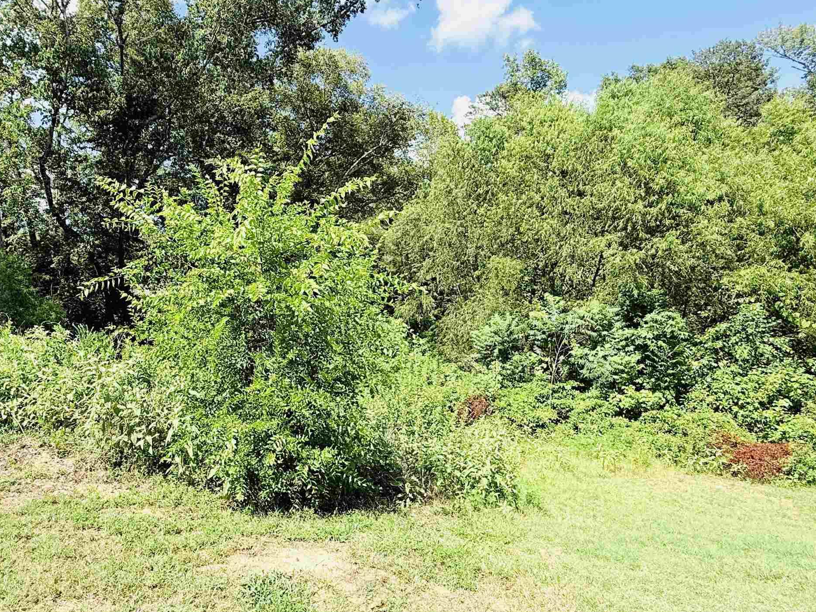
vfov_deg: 58.9
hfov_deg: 72.6
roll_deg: +0.8
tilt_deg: +0.0
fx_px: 542
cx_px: 304
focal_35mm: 23
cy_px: 311
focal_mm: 2.22
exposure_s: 1/742
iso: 50
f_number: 2.2
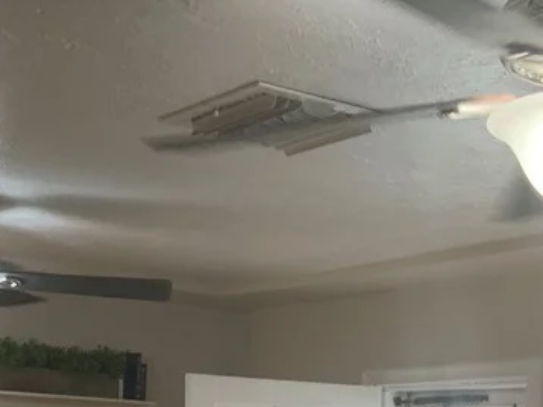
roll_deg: -1.9
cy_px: 548
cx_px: 358
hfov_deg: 23.5
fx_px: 1301
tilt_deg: -2.7
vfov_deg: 16.6
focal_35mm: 83
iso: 40
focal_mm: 3
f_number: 1.8
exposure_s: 1/60
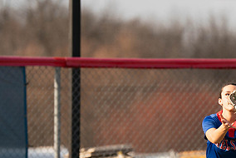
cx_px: 248
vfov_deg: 1.9
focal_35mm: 712
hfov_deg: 2.9
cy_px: 128
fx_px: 4672
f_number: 2.8
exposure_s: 1/2000
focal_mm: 200
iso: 200
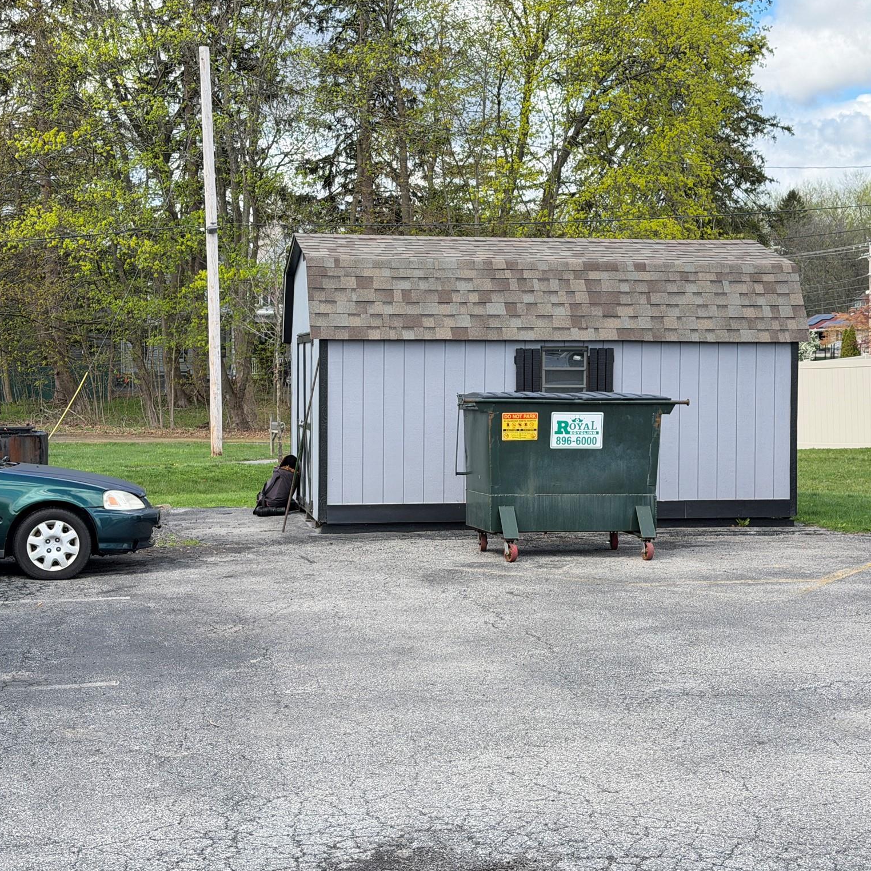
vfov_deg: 30.0
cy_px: 433
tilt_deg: -2.3
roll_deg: +1.1
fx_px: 1623
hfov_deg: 30.0
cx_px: 442
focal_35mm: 57
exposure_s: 1/1403
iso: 100
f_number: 1.78
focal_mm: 6.76
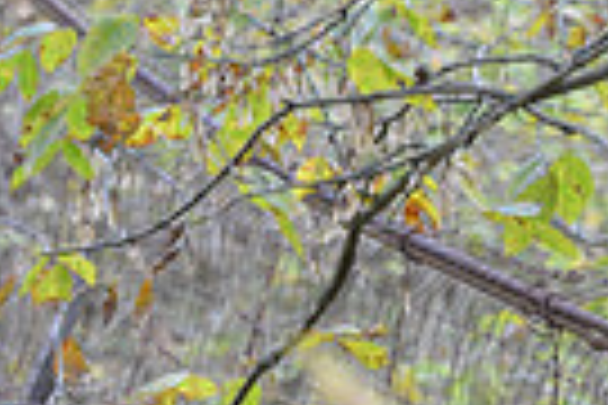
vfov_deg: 1.1
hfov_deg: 1.6
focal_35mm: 1285
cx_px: 311
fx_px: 21701
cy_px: 677
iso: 400
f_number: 8
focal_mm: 300
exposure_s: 1/60
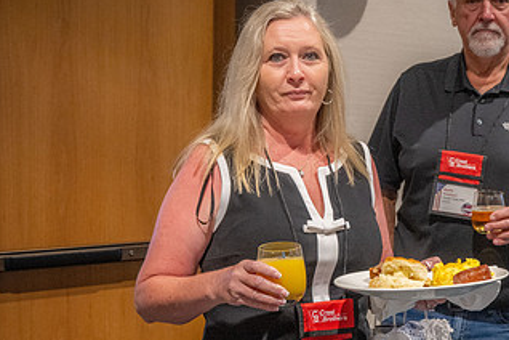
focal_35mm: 73
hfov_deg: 27.0
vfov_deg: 18.7
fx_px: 1032
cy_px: 200
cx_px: 435
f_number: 5
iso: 4000
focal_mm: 40
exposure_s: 1/160
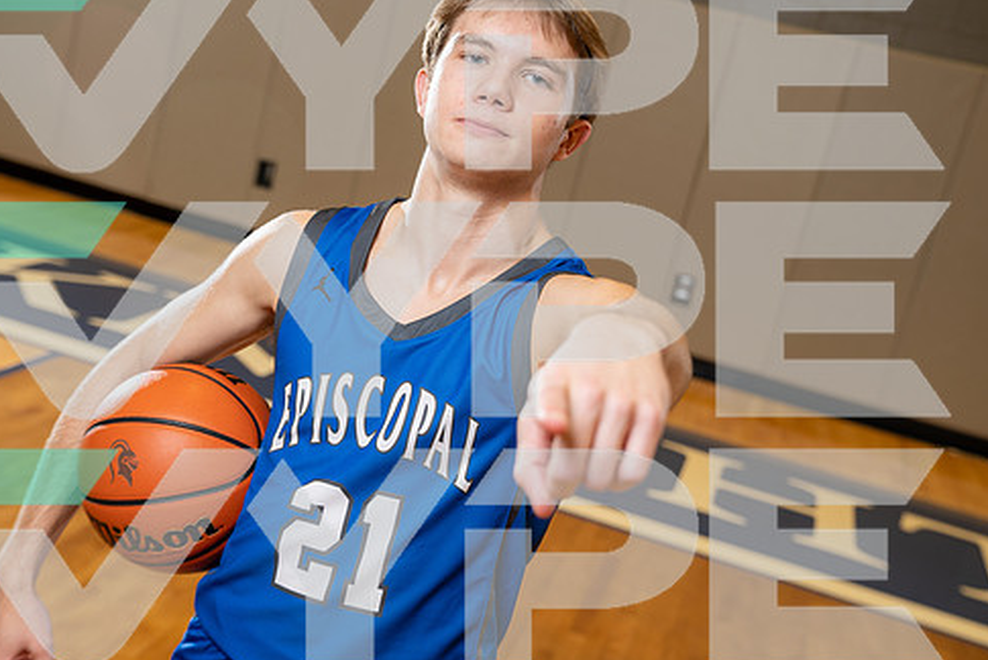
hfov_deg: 36.2
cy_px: 311
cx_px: 432
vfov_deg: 24.6
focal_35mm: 55
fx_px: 1510
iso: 400
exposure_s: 1/125
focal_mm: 46
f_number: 4
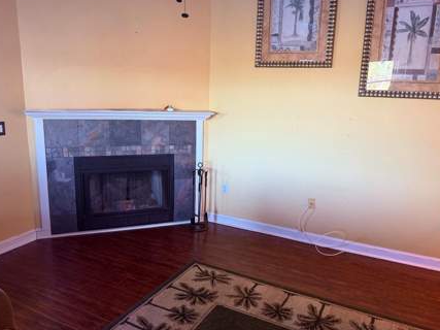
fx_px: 343
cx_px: 234
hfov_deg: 65.3
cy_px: 153
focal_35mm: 27
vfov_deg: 51.3
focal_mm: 6.76
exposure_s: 1/60
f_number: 1.78
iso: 200
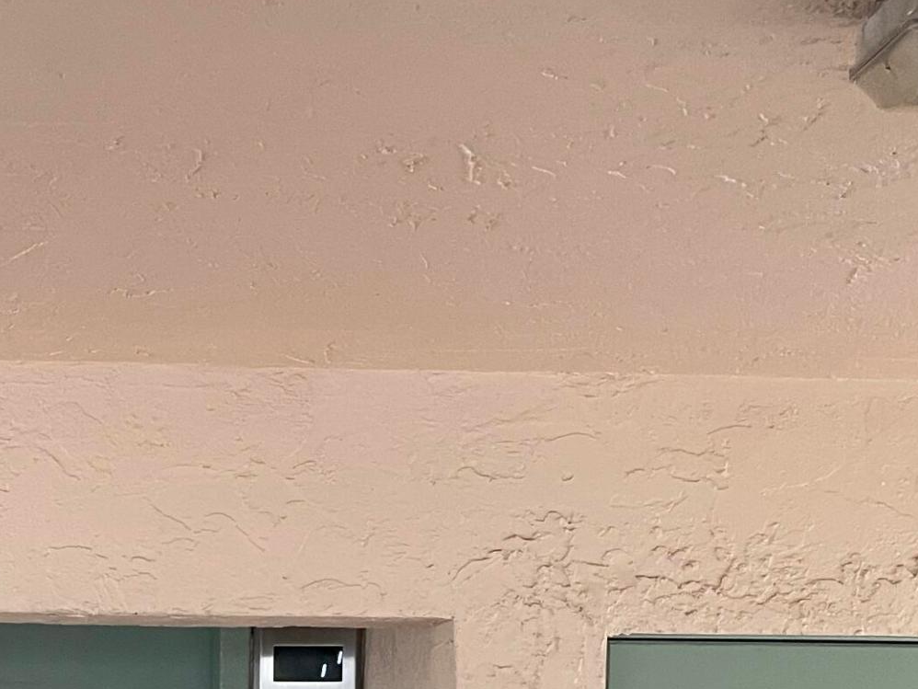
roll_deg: -2.2
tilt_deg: -4.0
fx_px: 1989
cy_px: 926
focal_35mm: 75
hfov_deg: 25.6
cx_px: 191
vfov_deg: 18.2
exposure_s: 1/81
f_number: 1.6
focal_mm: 4.2
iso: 125
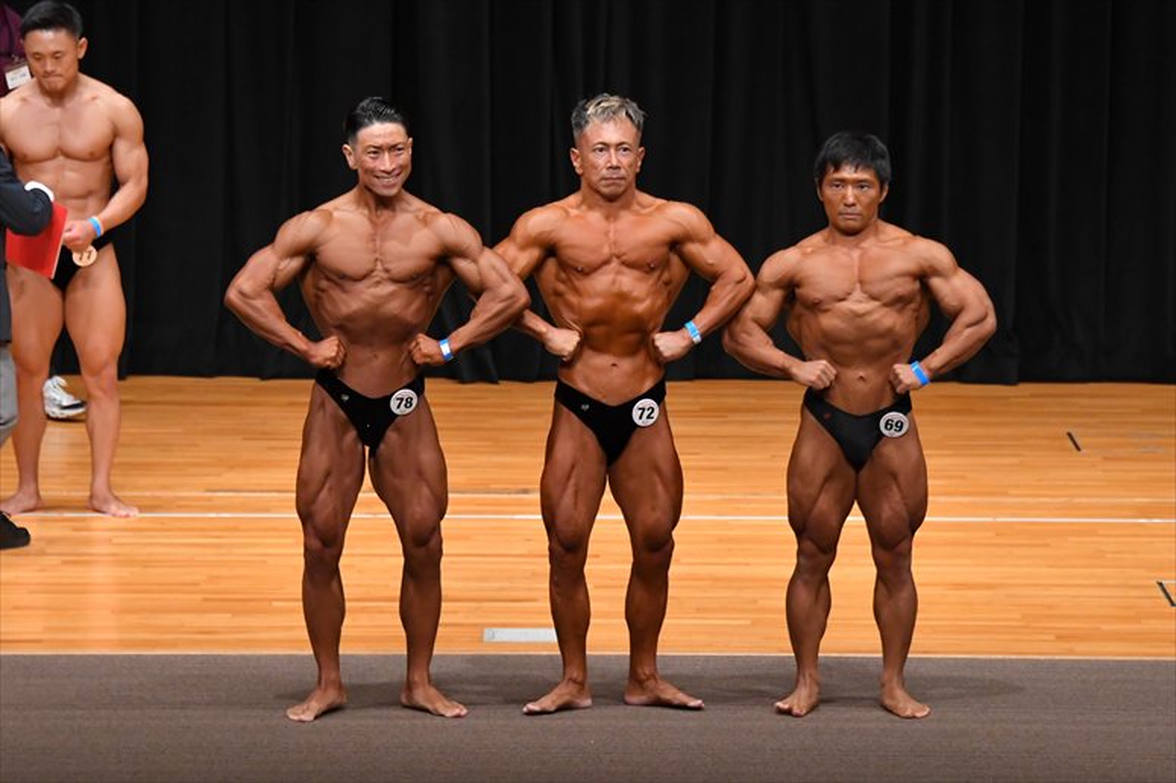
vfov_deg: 6.3
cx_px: 588
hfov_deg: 9.5
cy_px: 392
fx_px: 7085
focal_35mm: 217
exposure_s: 1/400
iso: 4000
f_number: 5.6
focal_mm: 145
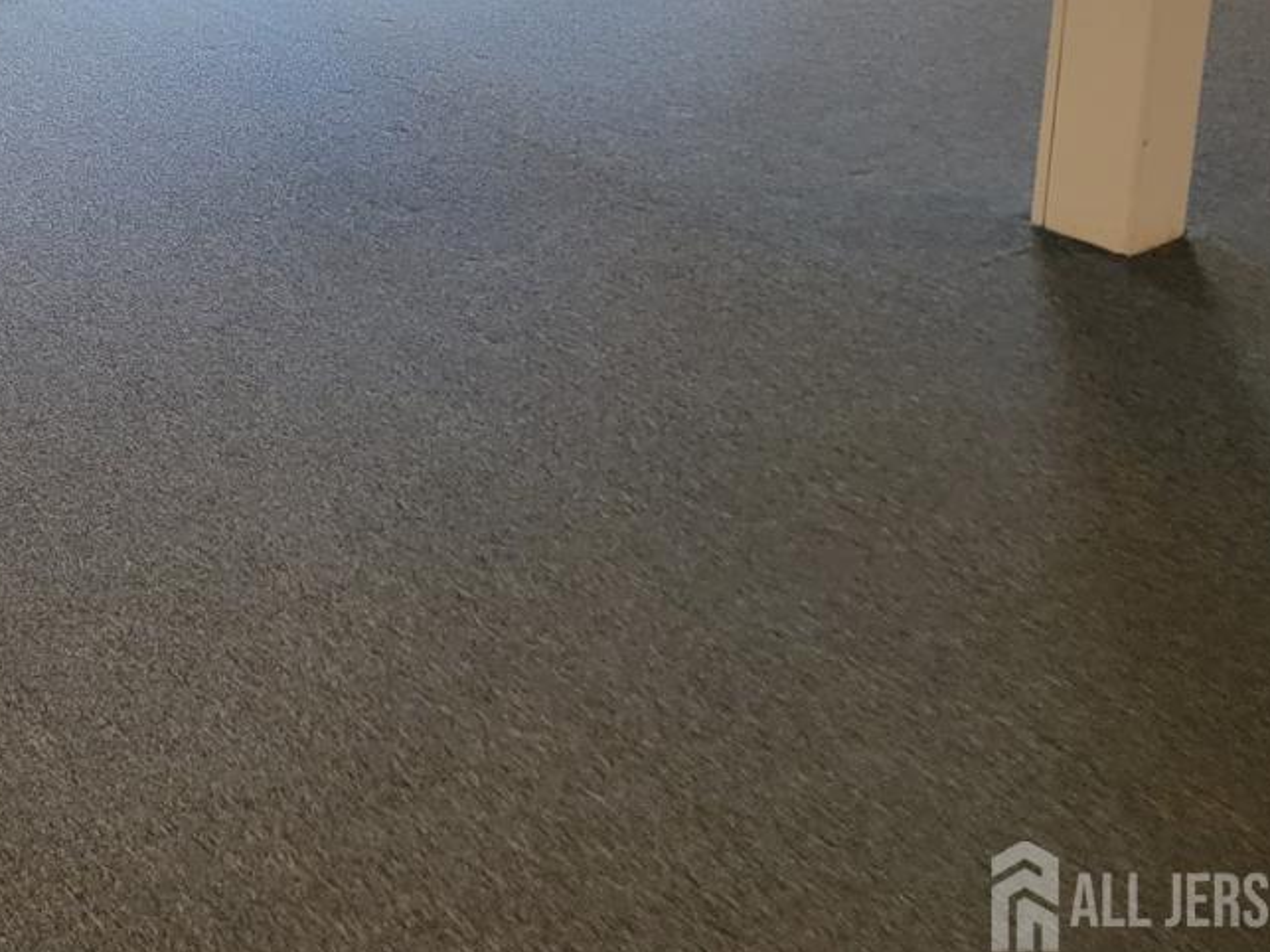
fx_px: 2054
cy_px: -125
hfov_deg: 31.7
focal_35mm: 56
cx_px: -2
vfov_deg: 24.2
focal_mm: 6.7
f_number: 1.8
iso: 400
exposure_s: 1/40
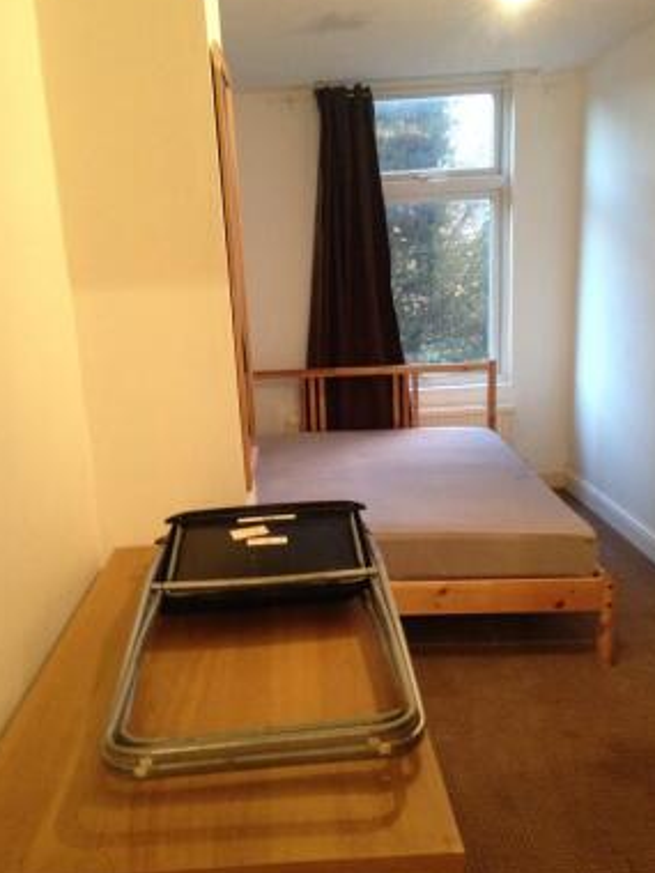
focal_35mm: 38
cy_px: 468
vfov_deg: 48.9
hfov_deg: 37.7
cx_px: 326
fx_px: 959
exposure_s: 1/17
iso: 400
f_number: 2.4
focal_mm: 4.12
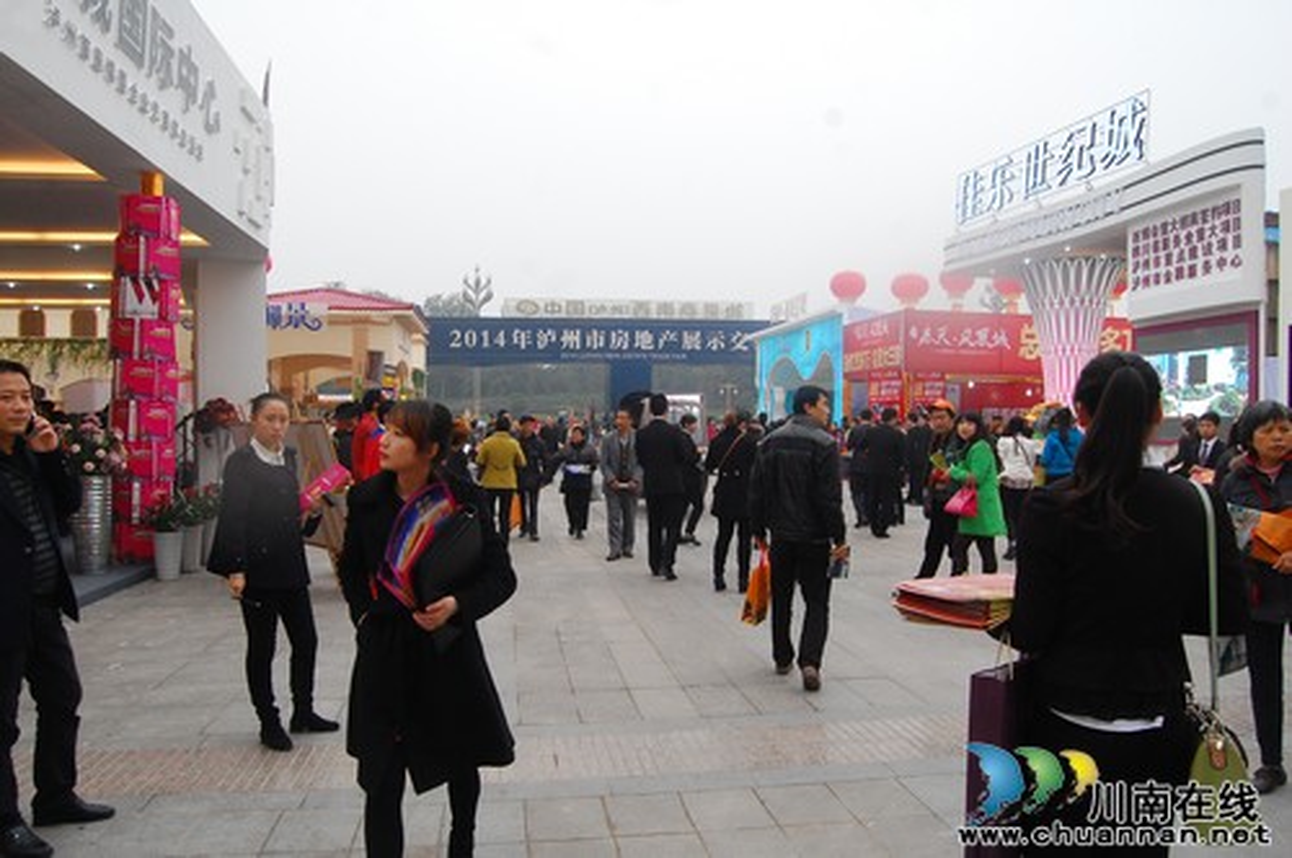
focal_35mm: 27
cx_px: 646
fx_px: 968
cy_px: 429
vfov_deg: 47.8
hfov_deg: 67.4
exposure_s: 1/160
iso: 800
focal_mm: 18
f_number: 7.1
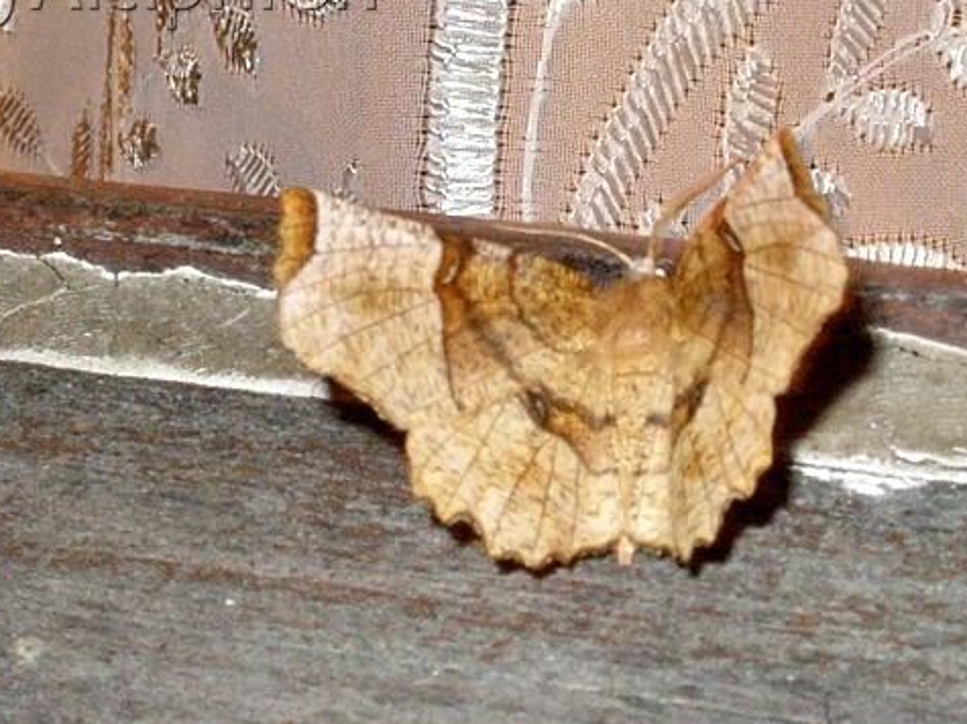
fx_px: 1341
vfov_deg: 30.2
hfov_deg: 39.6
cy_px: 321
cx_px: 550
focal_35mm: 48
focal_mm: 7.8
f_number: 7.4
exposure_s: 1/4
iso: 400
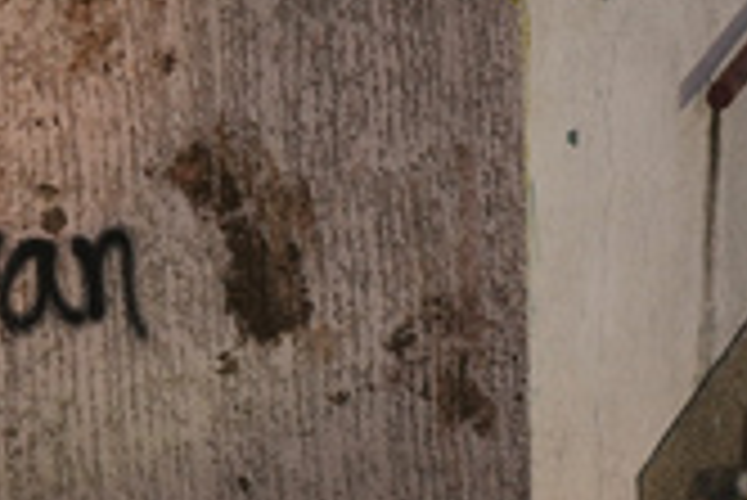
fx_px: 4486
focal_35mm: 216
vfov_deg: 6.4
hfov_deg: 8.9
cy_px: 320
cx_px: -837
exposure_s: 1/13
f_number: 2.5
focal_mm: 35
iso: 320
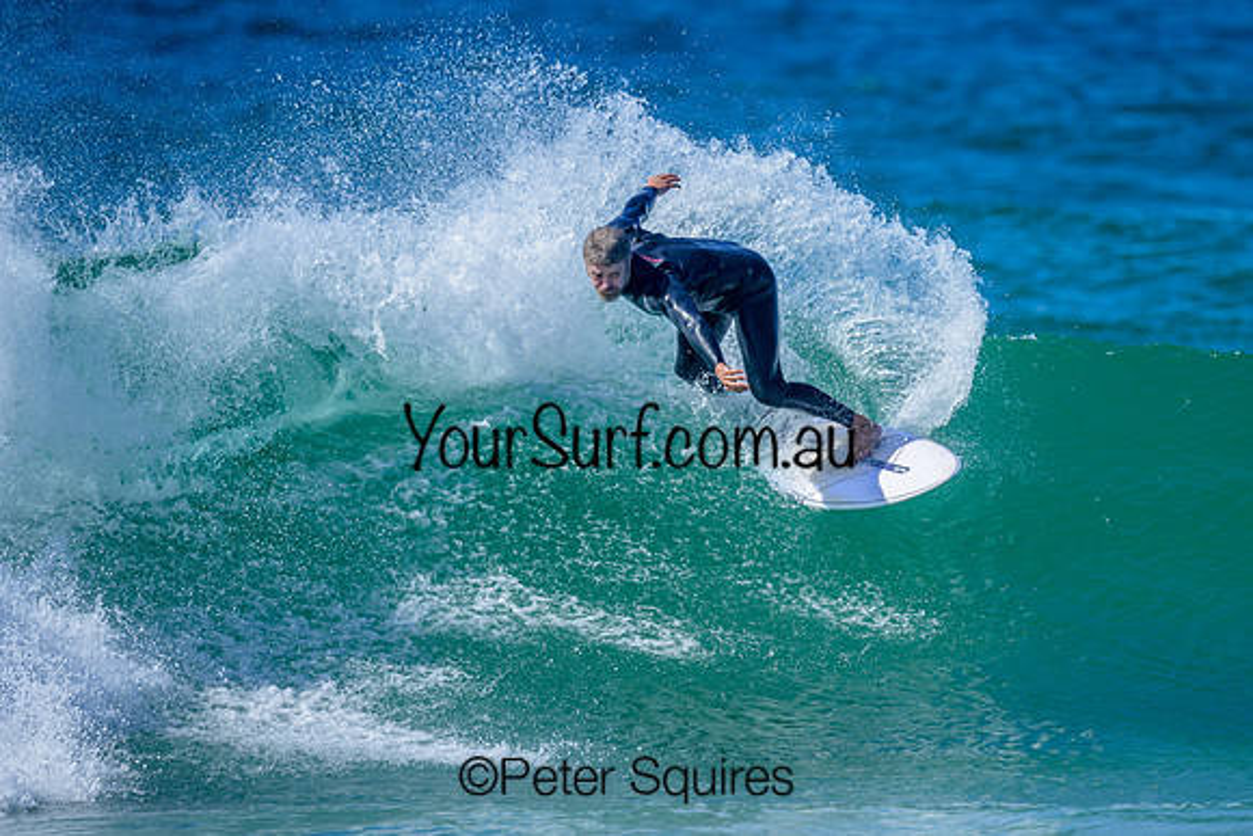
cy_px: 359
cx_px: 740
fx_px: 32876
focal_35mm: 944
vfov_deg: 1.5
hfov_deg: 2.2
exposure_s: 1/2000
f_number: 6.3
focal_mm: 800
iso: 320
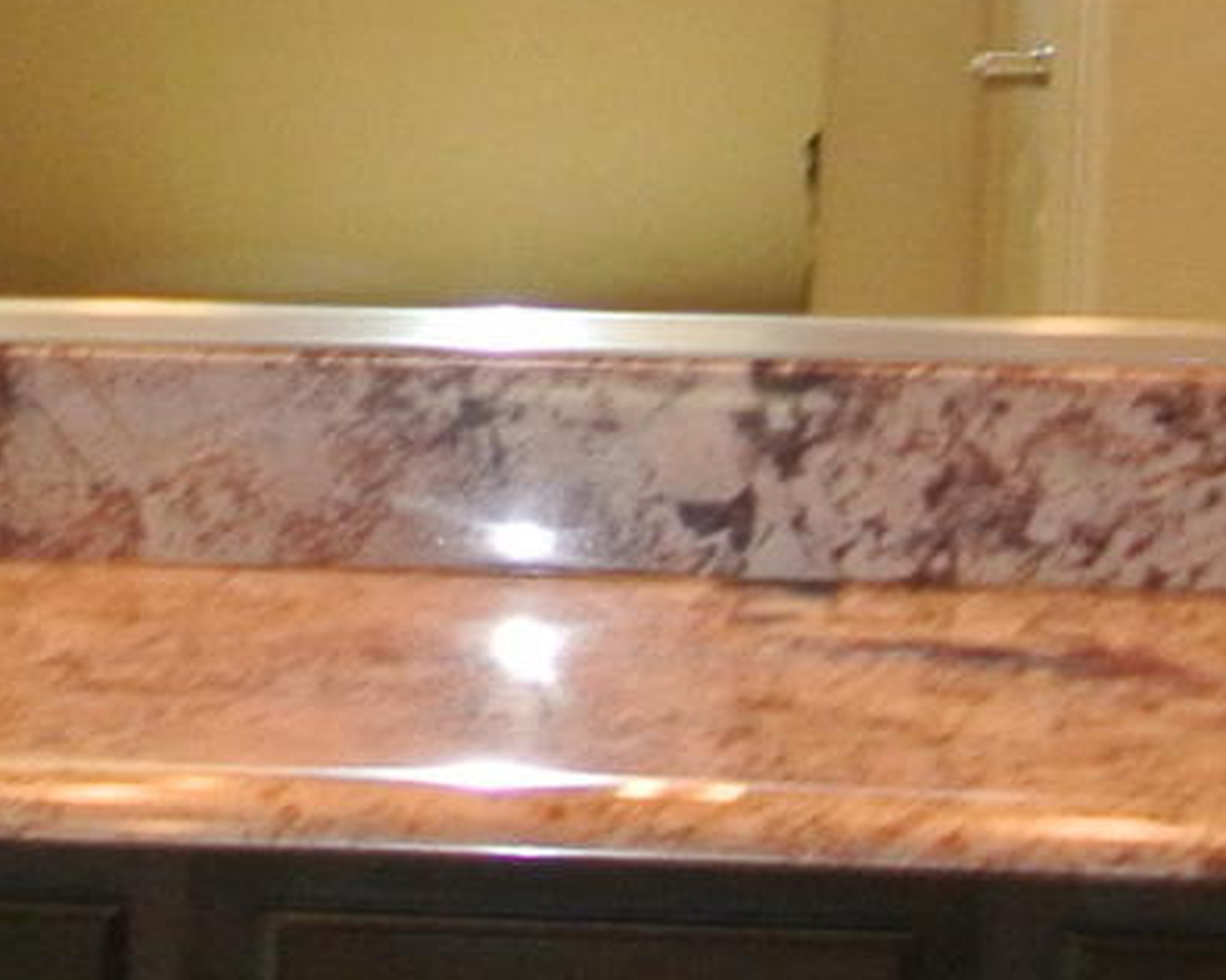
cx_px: -1266
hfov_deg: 9.3
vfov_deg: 8.0
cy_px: 196
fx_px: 7001
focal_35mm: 193
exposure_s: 1/60
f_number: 3.5
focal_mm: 10
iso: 400
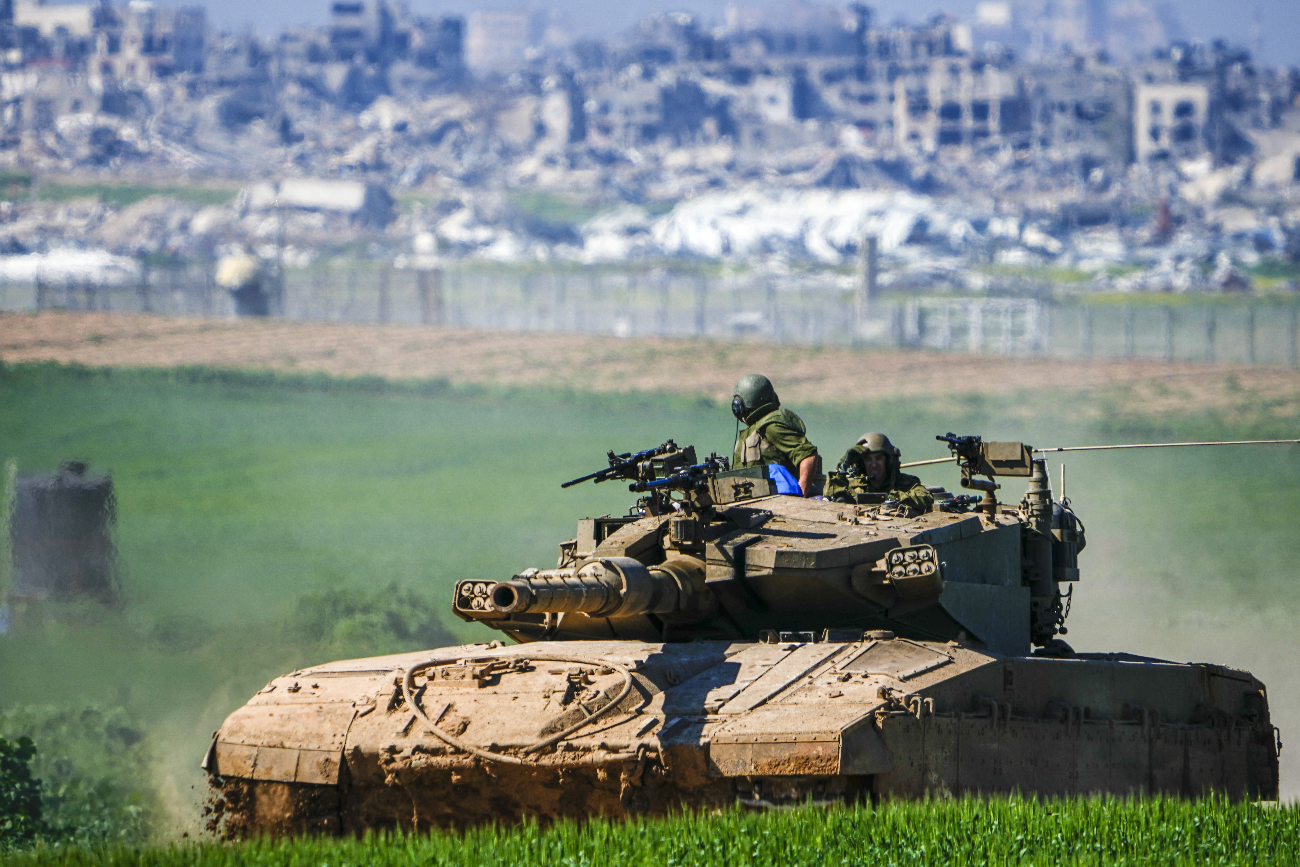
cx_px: 650
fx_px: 32497
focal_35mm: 900
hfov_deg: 2.3
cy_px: 434
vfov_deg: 1.5
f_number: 6.3
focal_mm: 600
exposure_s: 1/800
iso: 50
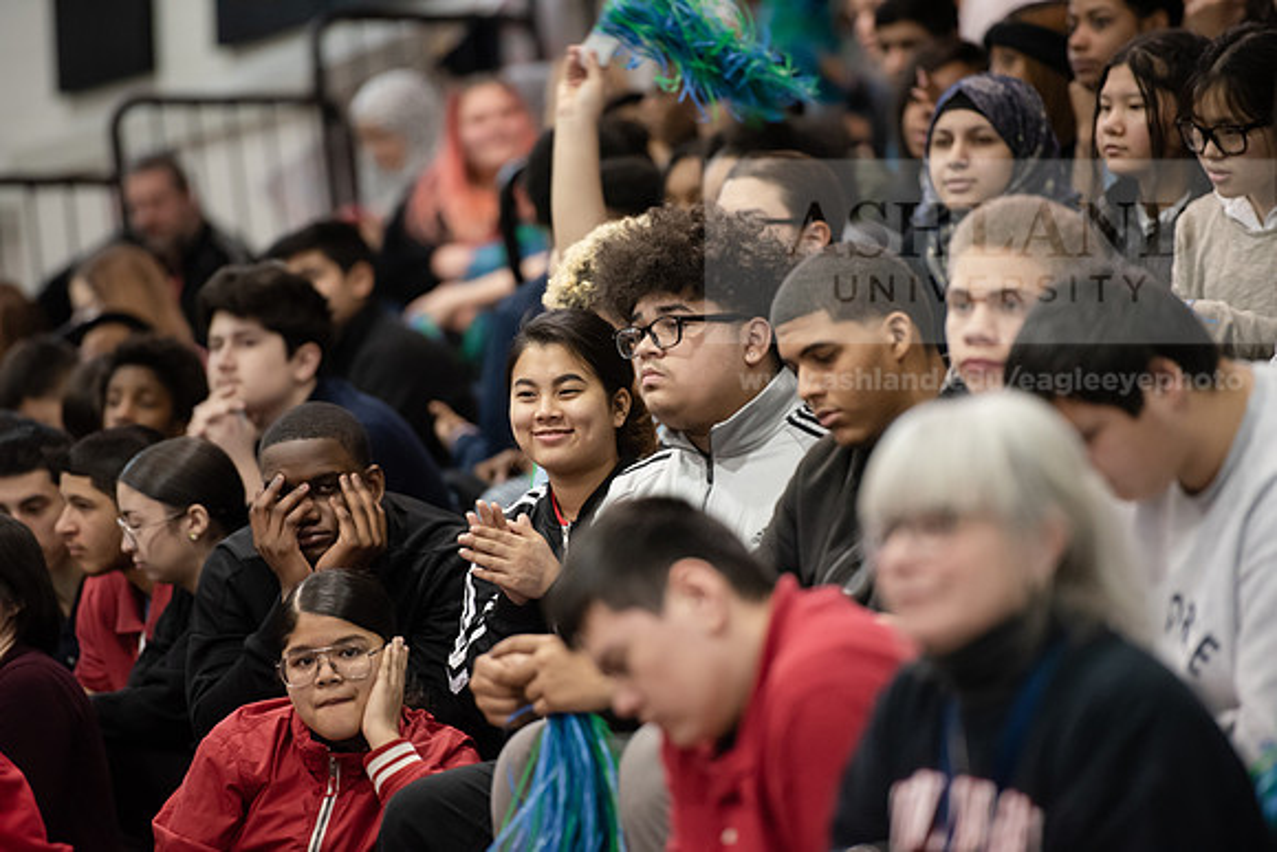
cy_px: 426
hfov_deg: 10.3
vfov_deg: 6.9
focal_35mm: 200
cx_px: 638
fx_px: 7096
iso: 4000
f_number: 3.2
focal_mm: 200
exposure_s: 1/200
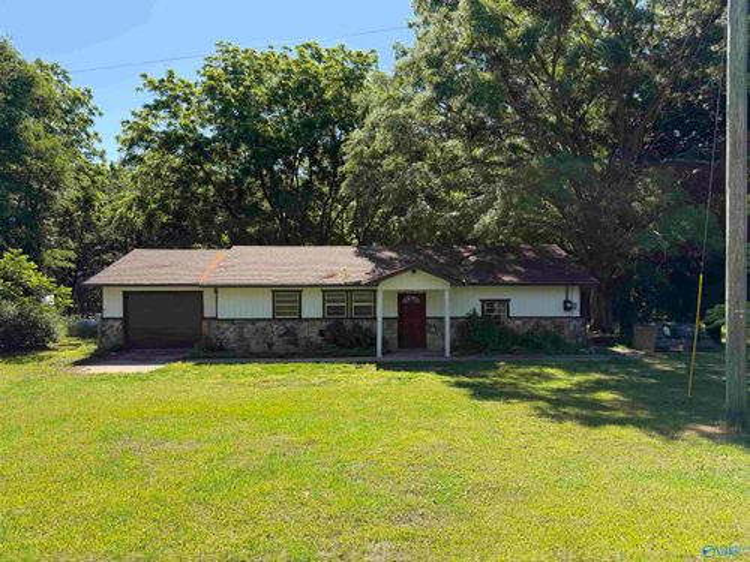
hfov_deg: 71.6
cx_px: 375
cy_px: 281
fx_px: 520
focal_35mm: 24
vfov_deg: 56.8
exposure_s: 1/2525
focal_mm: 6.76
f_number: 1.78
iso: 100
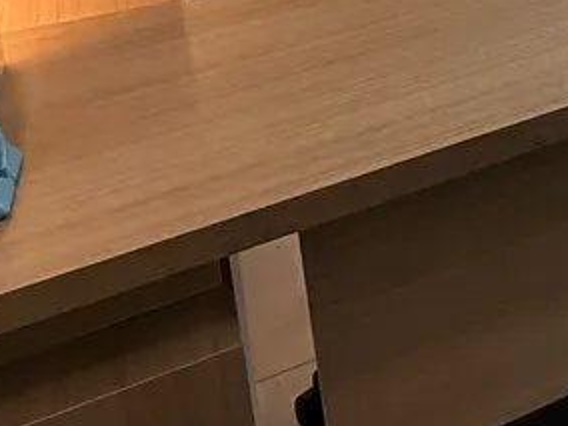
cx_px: 962
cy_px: -374
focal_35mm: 79
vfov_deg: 15.6
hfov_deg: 19.7
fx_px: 1296
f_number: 2.2
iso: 125
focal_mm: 2.22
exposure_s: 1/100
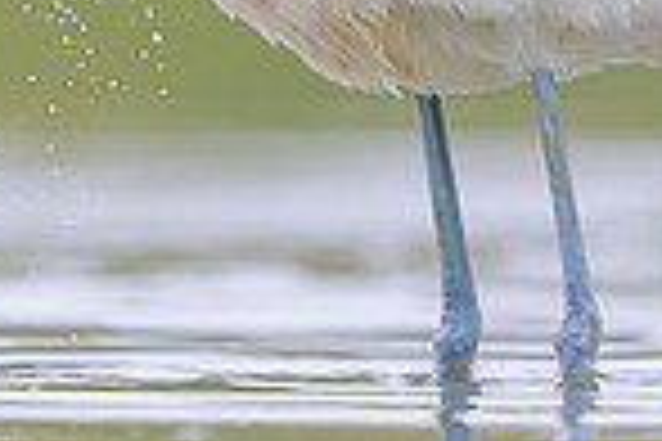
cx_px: -313
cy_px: -362
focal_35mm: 2834
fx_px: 52110
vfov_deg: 0.5
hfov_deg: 0.7
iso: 640
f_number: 2.8
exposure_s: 1/2500
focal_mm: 400
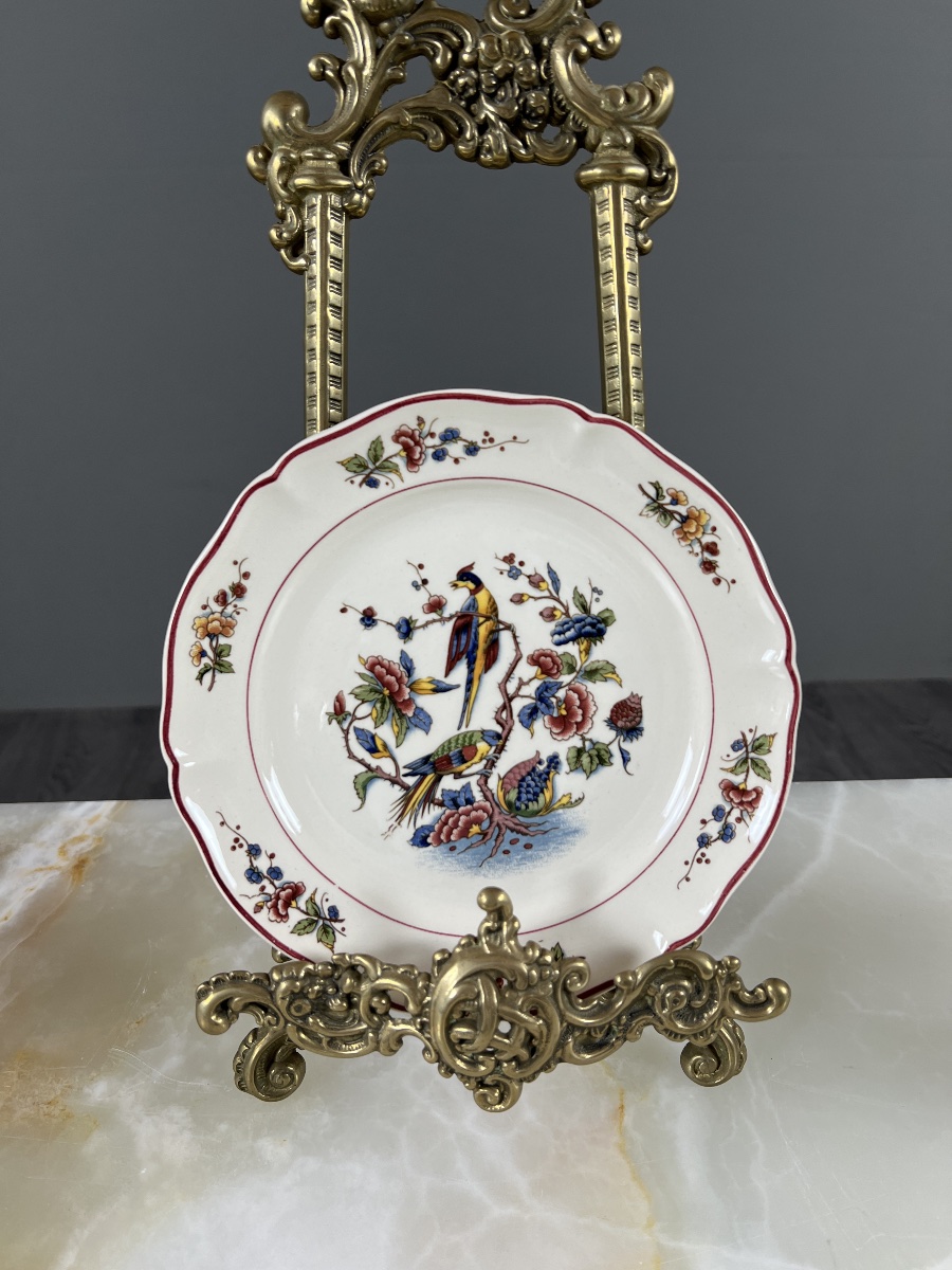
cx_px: 476
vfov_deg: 67.3
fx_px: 953
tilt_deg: -27.5
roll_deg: +1.0
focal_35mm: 26
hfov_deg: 53.1
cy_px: 635
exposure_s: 1/115
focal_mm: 5.7
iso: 32
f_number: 1.5
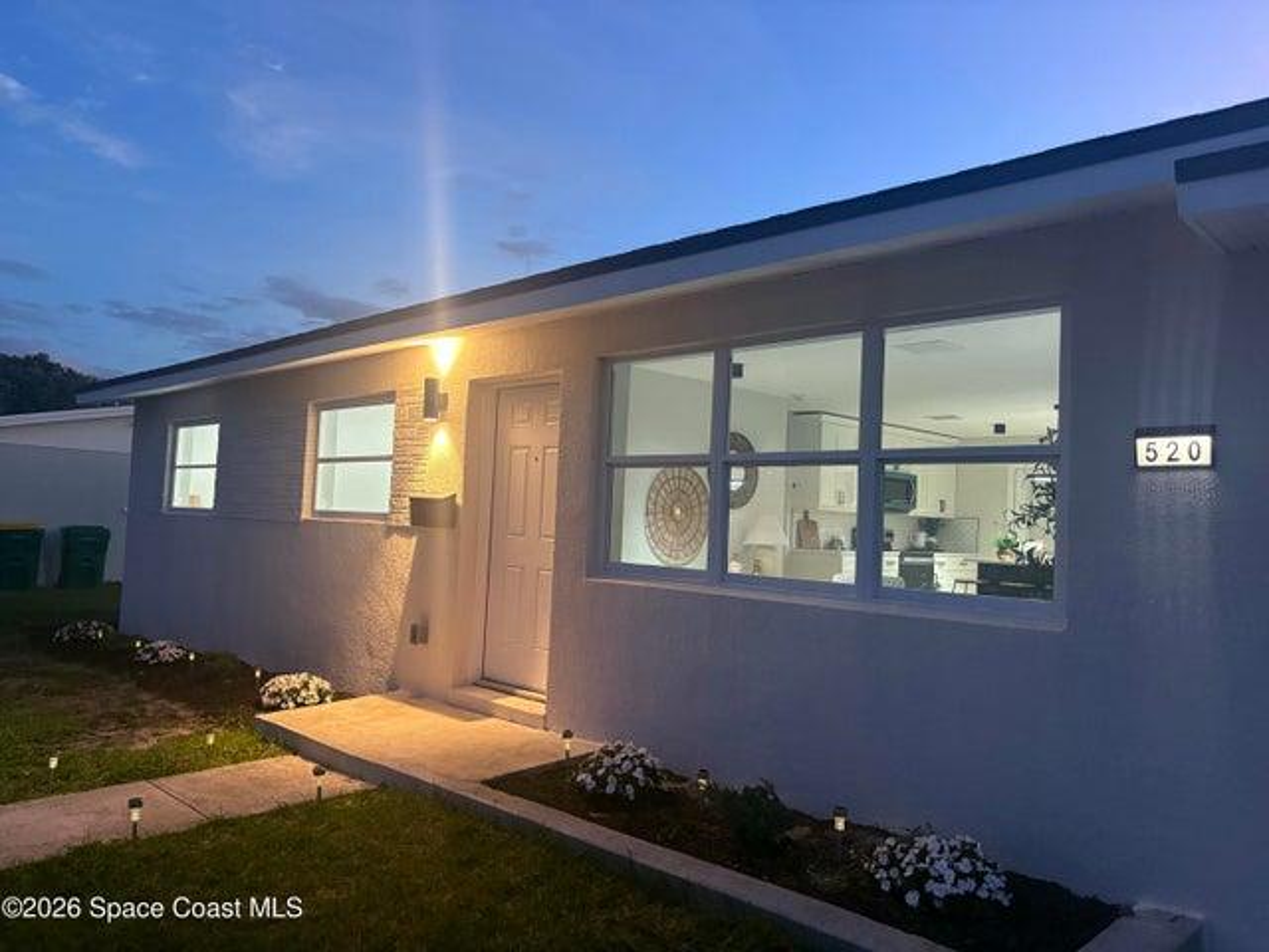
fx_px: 953
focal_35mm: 26
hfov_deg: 67.3
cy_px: 476
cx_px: 634
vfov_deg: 53.1
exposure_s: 1/40
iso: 400
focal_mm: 5.96
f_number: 1.6
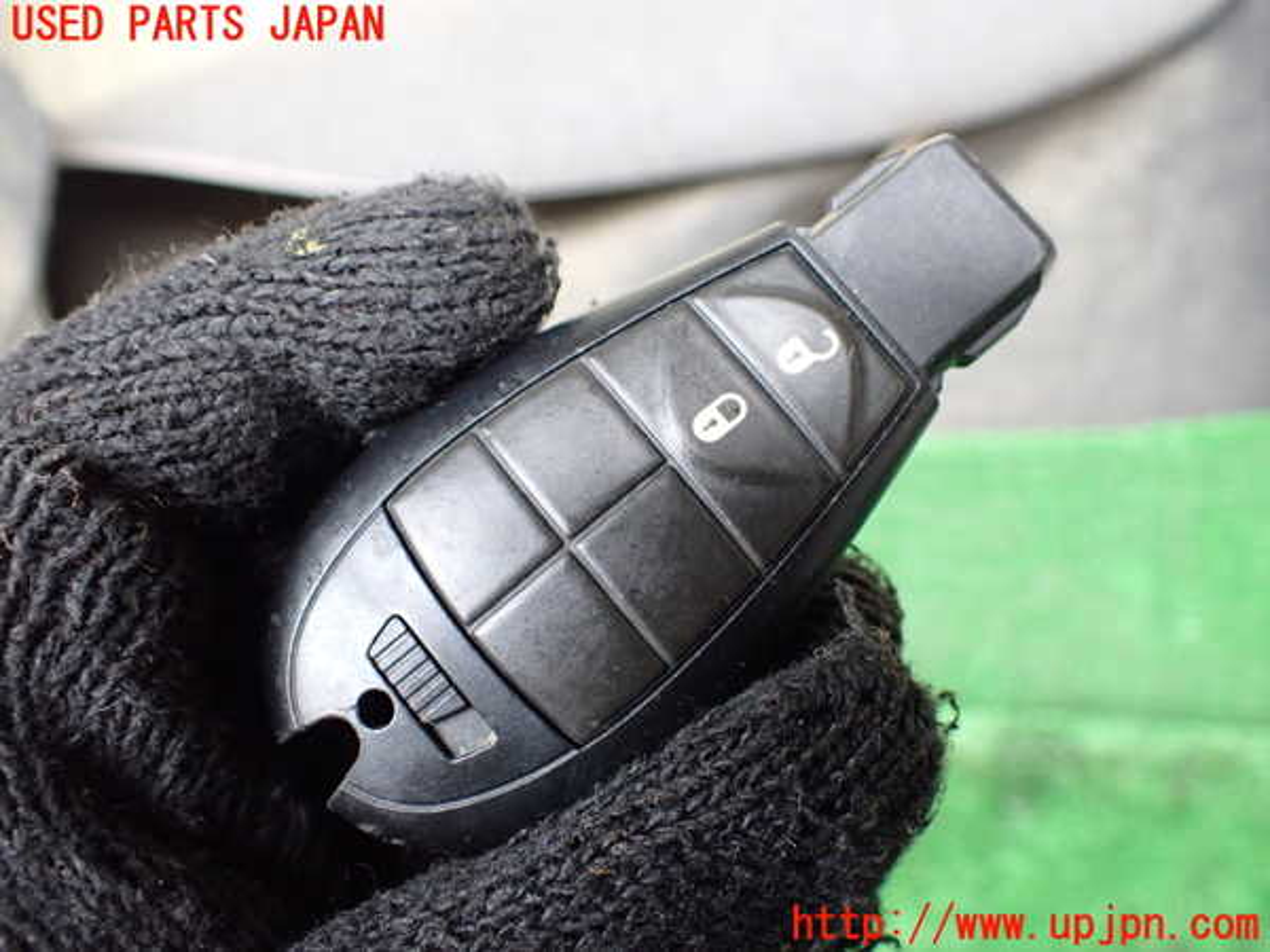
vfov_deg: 46.8
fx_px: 1101
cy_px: 476
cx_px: 635
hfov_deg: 60.0
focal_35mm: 30
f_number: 2.3
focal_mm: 5.4
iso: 640
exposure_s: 1/125
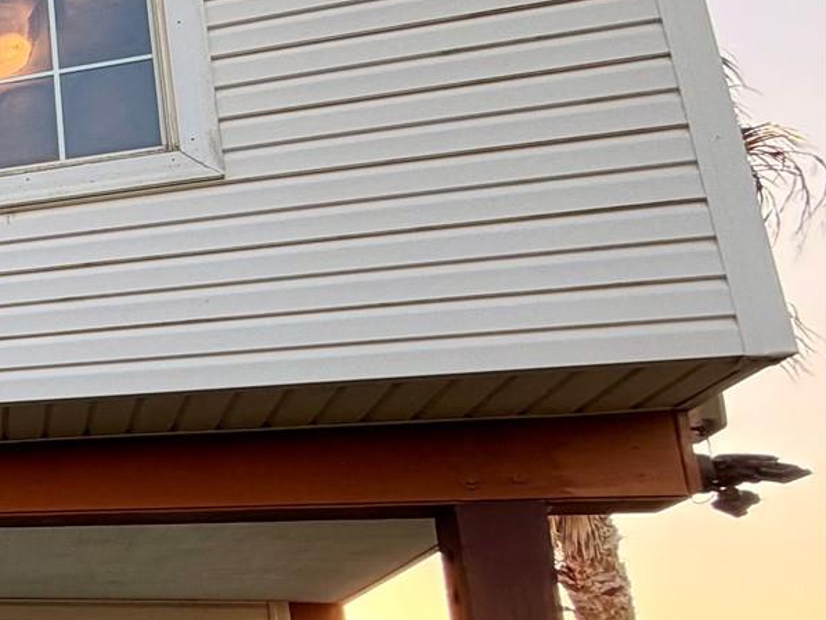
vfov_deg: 29.9
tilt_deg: +16.6
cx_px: -588
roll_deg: -5.0
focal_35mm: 48
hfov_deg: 23.8
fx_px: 1146
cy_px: 451
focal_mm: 2.22
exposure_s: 1/178
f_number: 2.2
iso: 40
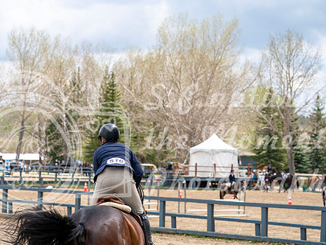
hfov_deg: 15.6
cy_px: 141
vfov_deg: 11.8
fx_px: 1186
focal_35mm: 126
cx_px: 130
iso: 100
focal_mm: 100
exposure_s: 1/320
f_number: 5.6
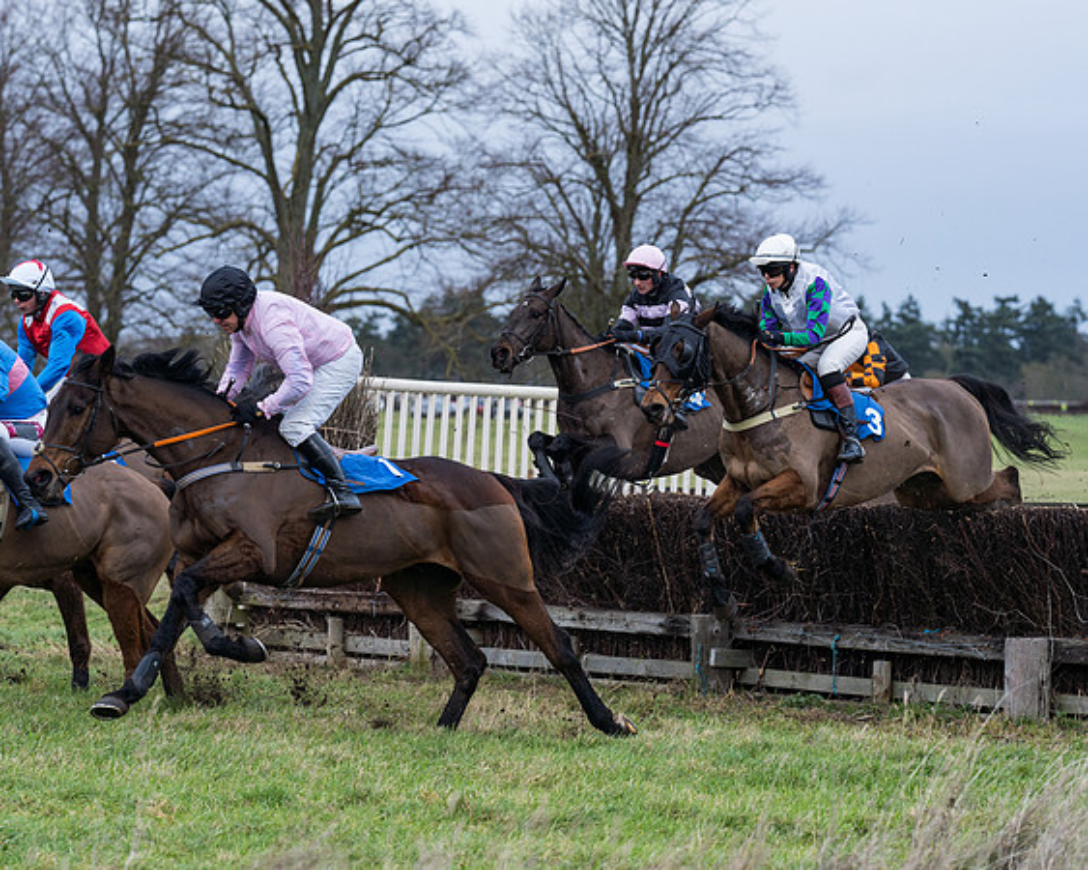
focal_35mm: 152
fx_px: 4894
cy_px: 435
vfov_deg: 10.2
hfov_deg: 12.7
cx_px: 498
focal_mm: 135
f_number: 4.5
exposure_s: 1/1600
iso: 400
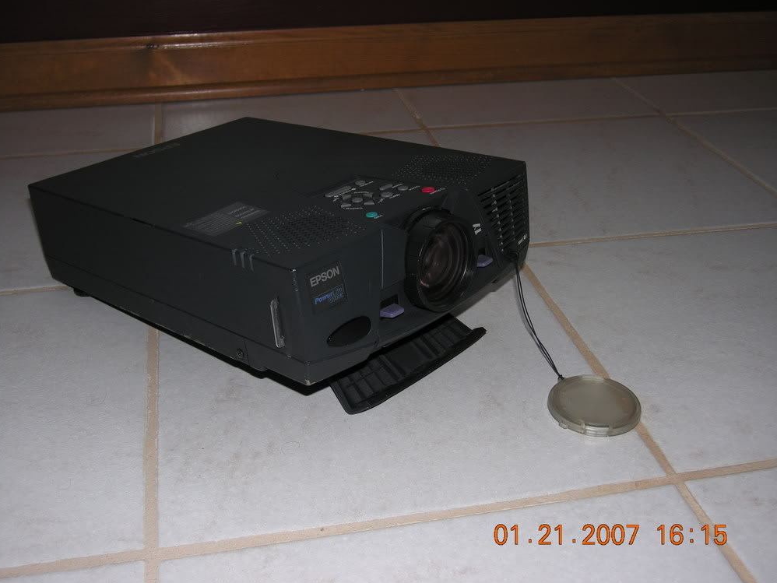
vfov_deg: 36.0
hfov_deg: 46.8
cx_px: 379
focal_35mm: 40
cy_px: 298
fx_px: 898
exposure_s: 1/60.1
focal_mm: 10
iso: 50
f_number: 3.2
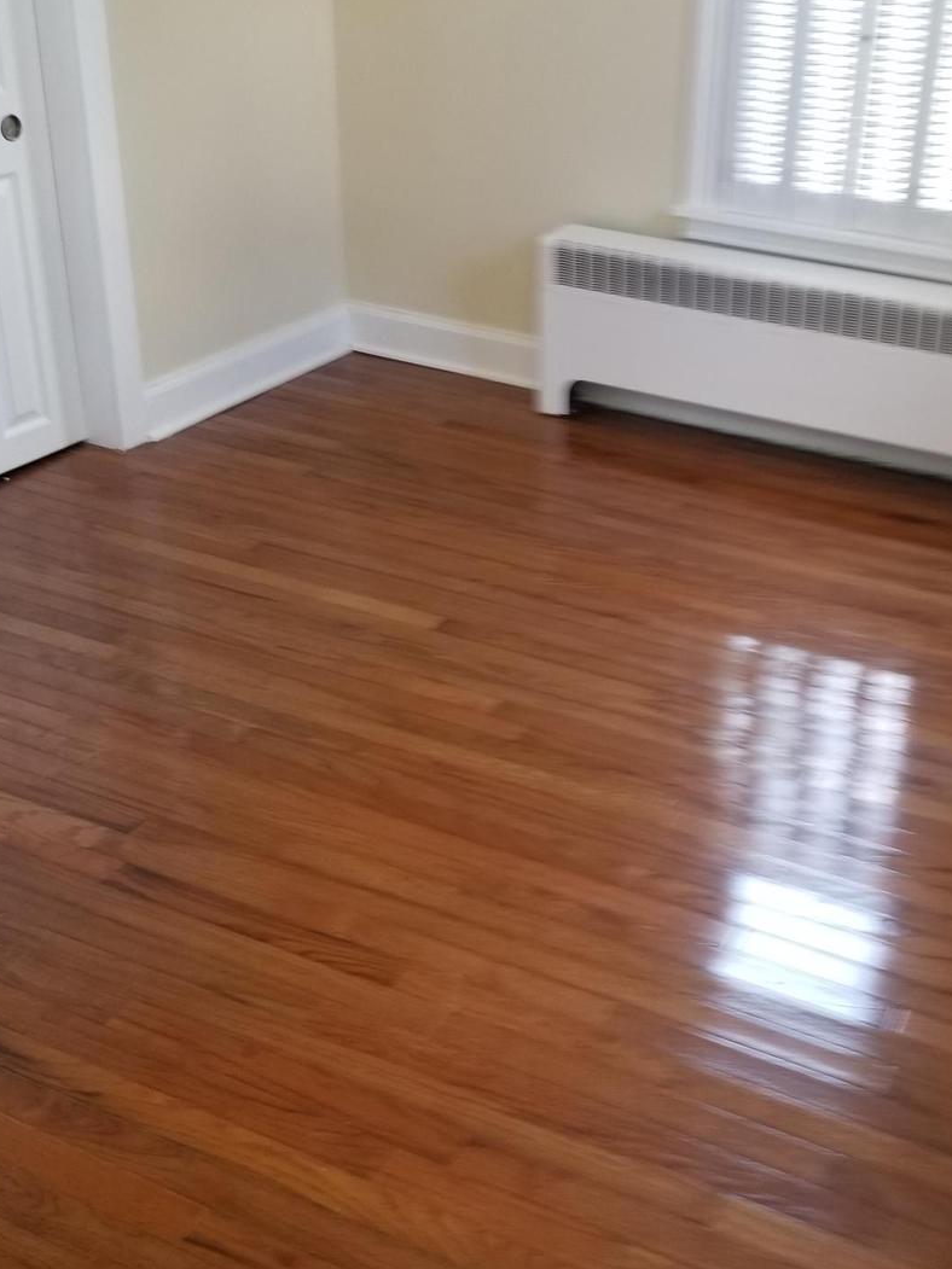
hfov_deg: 37.1
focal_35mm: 38
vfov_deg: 49.0
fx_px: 1394
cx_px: 679
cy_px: 652
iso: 80
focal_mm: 4.25
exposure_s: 1/50
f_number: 1.7
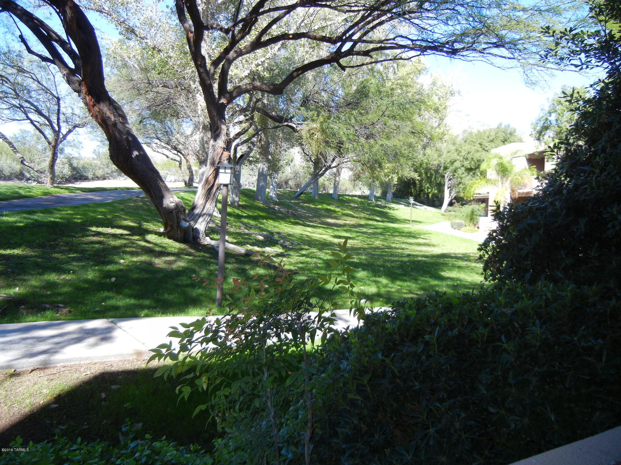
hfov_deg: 60.0
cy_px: 232
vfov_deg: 46.8
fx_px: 538
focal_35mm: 30
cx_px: 310
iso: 160
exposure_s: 1/372
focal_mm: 5.4
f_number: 3.5
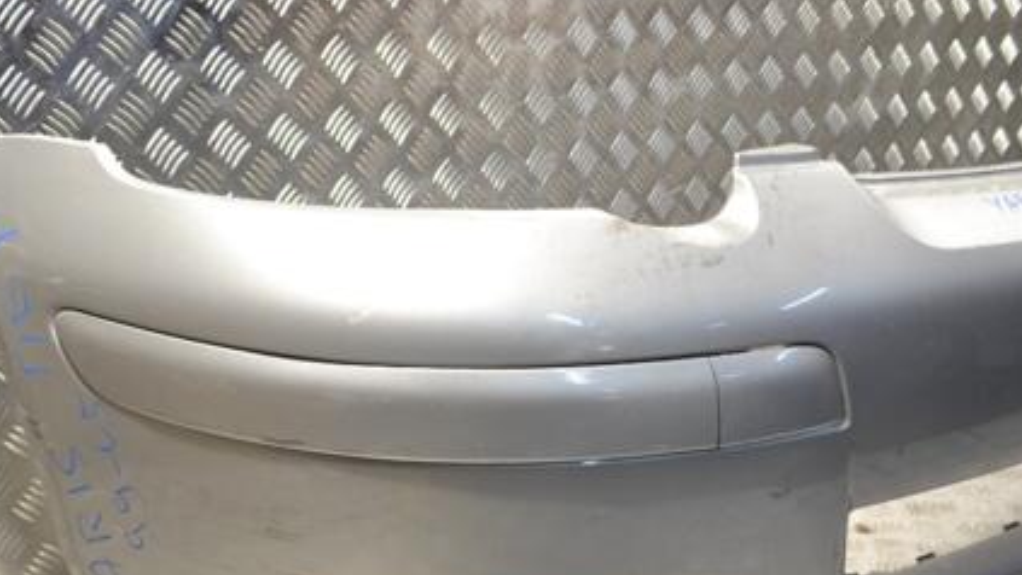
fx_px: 1328
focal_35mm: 49
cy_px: 423
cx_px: 362
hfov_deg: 41.7
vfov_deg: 24.2
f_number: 4.5
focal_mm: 22
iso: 400
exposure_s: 1/80
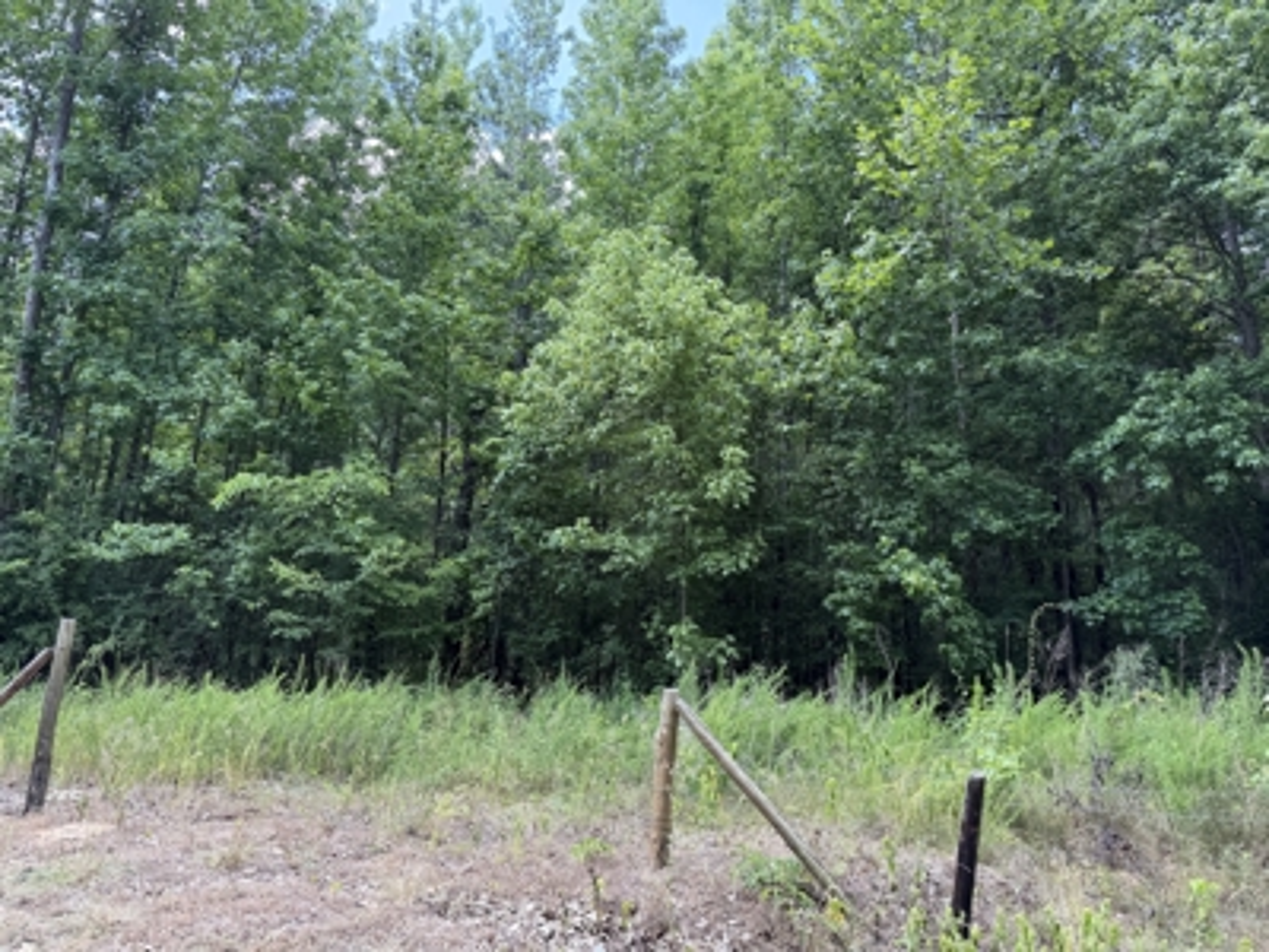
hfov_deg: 71.6
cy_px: 476
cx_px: 634
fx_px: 880
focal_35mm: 24
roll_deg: +1.1
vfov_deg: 56.8
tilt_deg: +12.1
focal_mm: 6.76
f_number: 1.78
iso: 80
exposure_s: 1/315
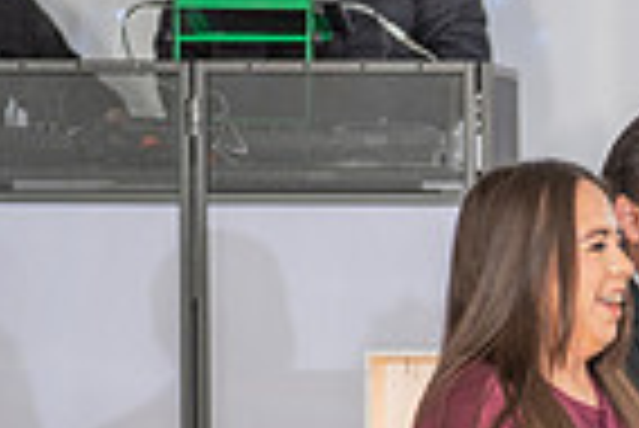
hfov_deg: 7.3
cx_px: 908
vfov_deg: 4.9
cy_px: 718
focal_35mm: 279
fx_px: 4957
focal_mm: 62
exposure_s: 1/160
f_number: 3.5
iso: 500
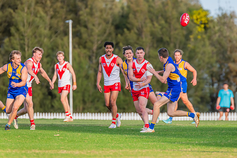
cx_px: 134
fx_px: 3165
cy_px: 73
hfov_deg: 4.3
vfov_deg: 2.9
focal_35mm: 481
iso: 800
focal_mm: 420
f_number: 5.6
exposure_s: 1/1250
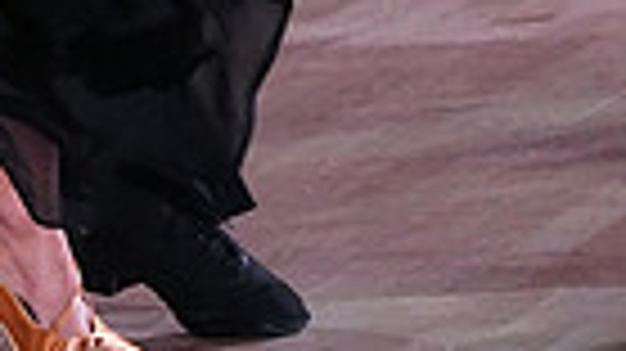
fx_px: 12807
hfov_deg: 2.8
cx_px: -232
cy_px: -914
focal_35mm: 772
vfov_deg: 1.6
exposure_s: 1/400
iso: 10000
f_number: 6.3
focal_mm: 177
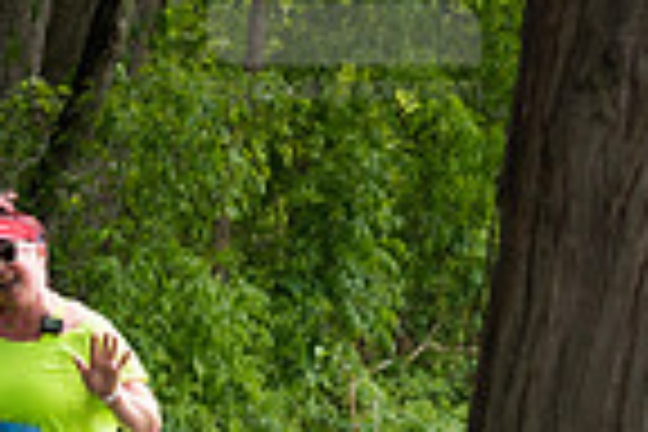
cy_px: 565
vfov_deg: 3.5
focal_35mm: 395
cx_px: -292
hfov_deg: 5.2
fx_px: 7109
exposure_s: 1/640
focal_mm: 98
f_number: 6.3
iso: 200
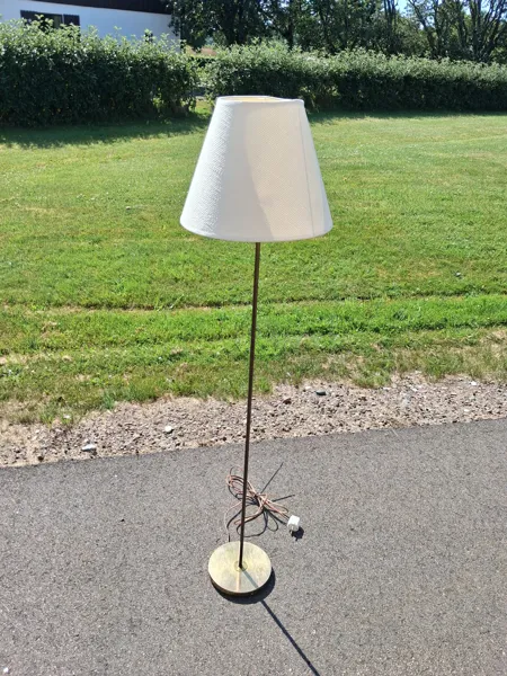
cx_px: 254
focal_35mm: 27
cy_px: 338
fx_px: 527
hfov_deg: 51.4
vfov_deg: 65.3
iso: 25
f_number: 1.8
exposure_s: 1/365
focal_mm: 4
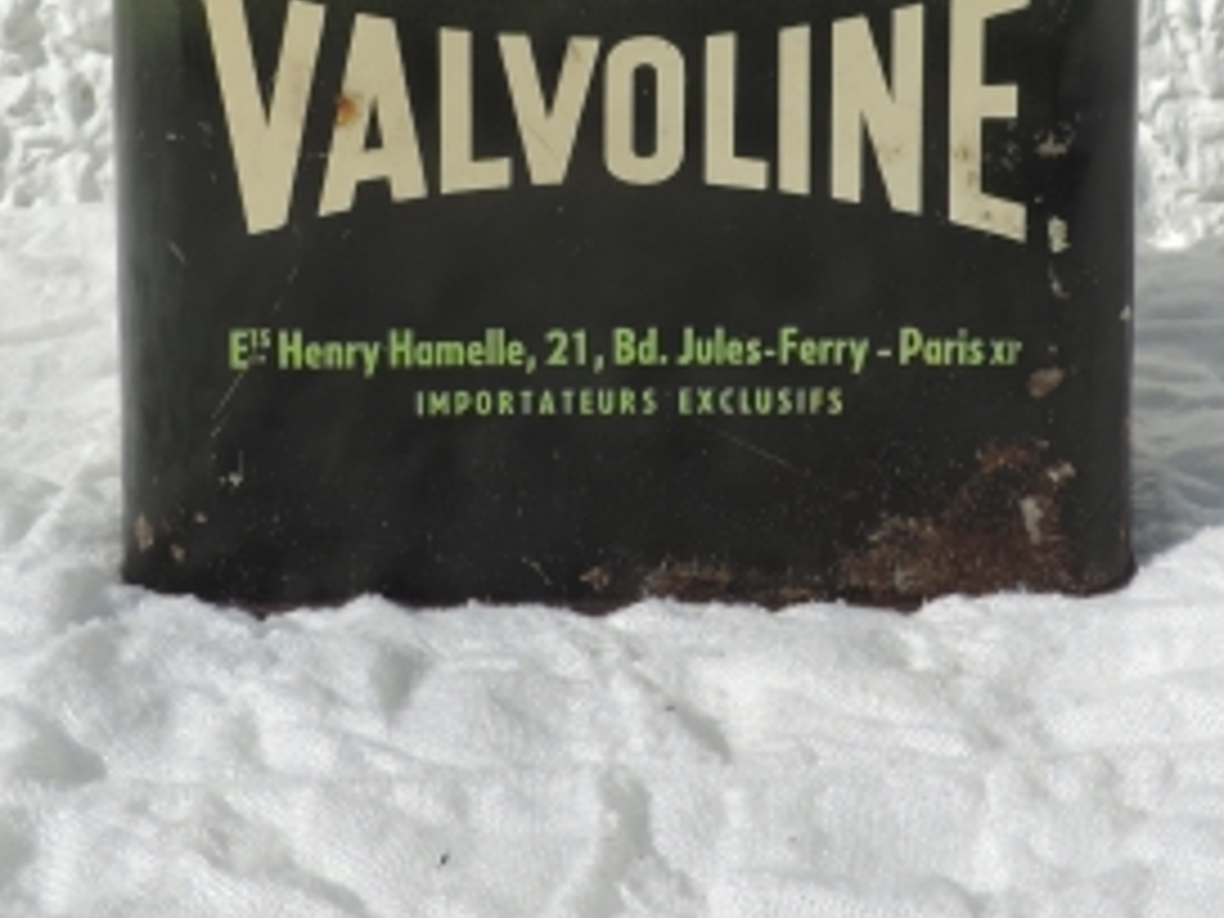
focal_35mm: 53
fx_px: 1874
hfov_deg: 36.1
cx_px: 716
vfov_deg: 25.6
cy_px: -72
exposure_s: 1/1600
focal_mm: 4.3
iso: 80
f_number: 3.7
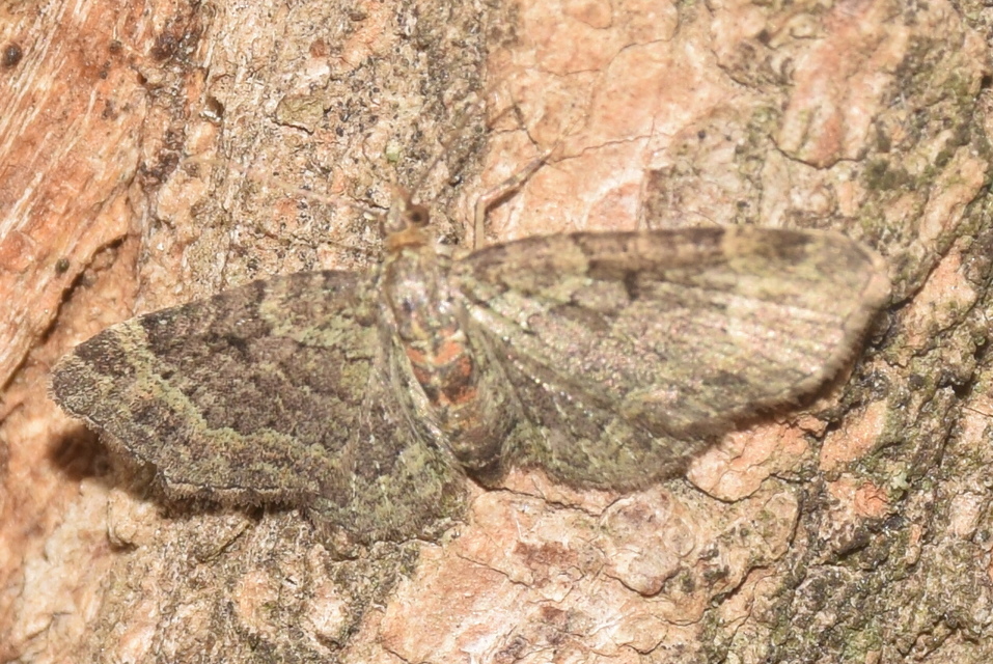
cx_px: 496
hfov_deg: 9.8
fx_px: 5798
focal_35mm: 210
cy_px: 332
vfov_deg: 6.6
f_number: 13
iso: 100
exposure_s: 1/160
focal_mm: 140
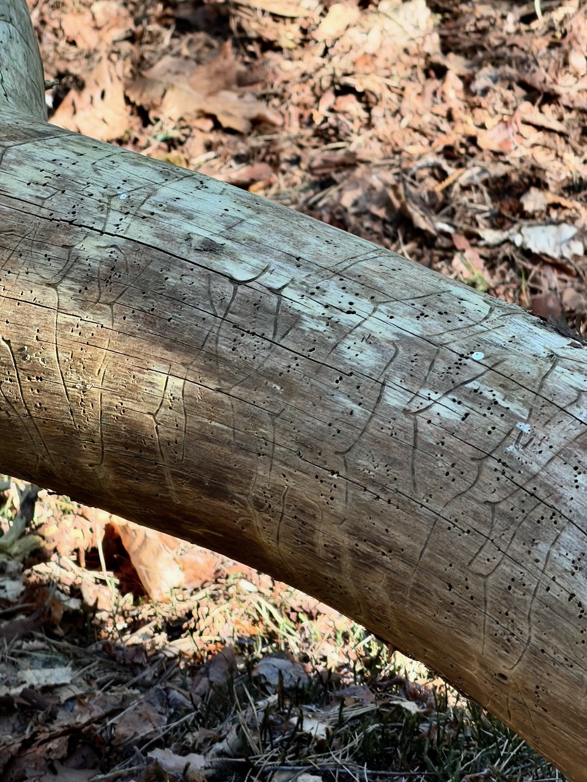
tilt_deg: -29.6
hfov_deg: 7.4
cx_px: 294
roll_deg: +1.0
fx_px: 4522
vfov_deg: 9.9
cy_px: 391
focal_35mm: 200
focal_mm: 16.89
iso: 125
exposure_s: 1/121
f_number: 2.8
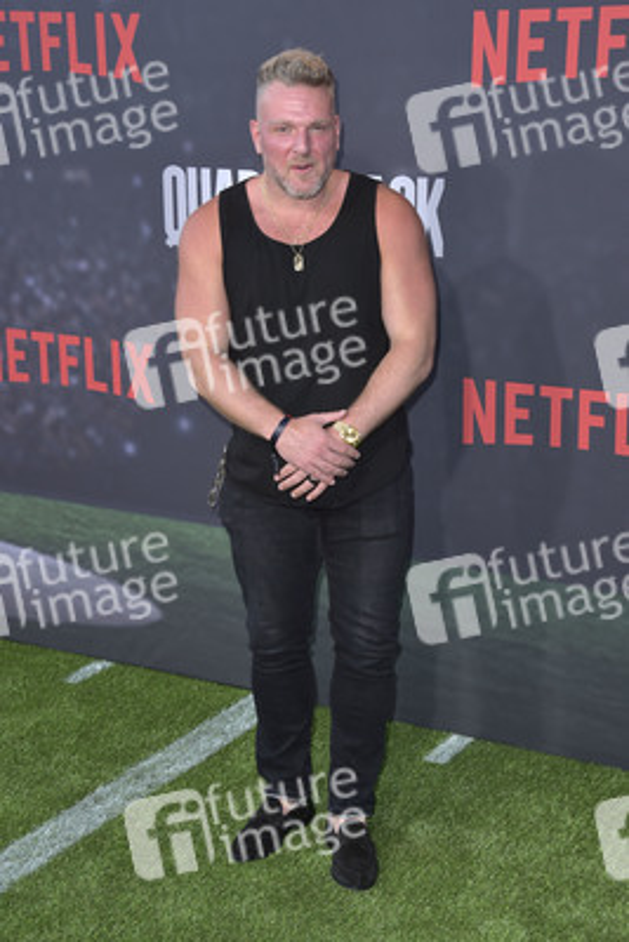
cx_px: 314
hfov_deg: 21.9
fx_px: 1623
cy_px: 471
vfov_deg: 32.4
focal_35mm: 62
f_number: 6.3
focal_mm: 62
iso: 320
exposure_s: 1/250
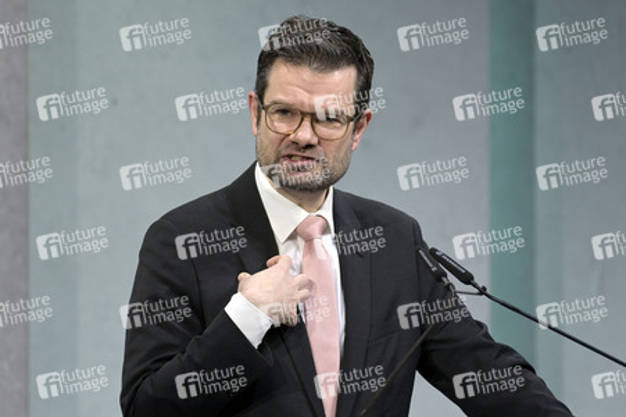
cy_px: 208
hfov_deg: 4.1
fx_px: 8688
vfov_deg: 2.7
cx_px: 313
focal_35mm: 500
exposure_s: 1/640
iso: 2500
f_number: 5.6
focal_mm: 500
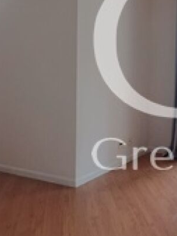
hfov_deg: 32.5
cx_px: 173
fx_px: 280
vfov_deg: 44.7
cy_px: 68
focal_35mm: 41
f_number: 2.2
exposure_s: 1/120
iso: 50
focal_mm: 1.8
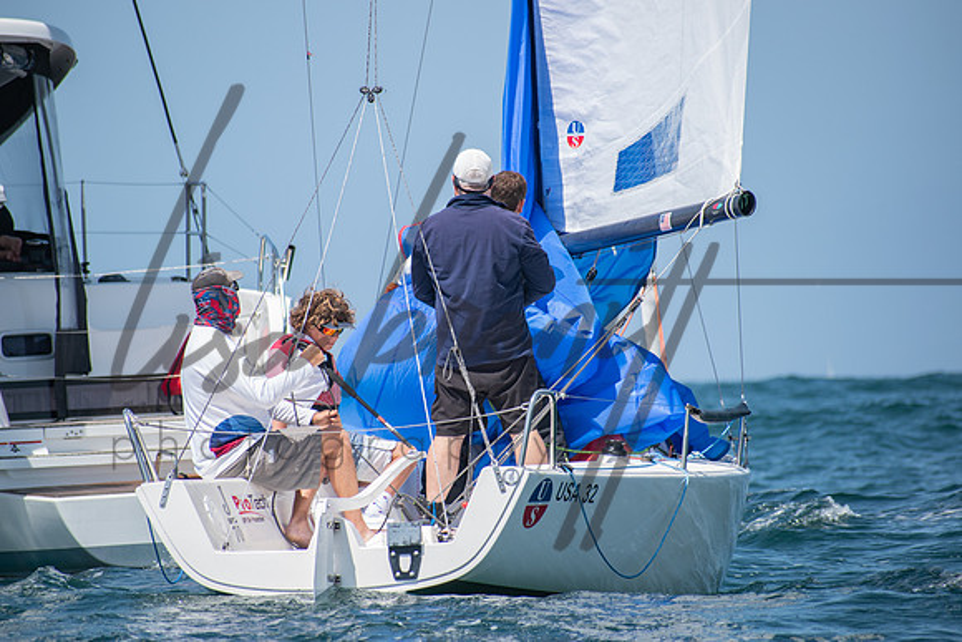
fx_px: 9622
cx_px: 481
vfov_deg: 3.8
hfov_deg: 5.7
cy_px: 321
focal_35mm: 360
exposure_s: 1/640
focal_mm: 240
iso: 200
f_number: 6.3
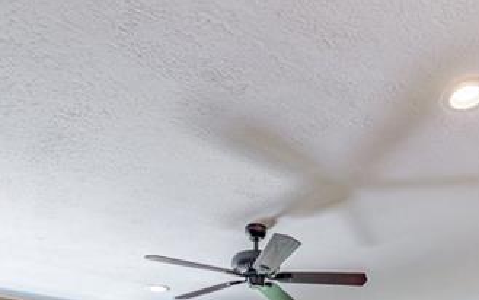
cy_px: 448
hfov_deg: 50.7
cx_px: 314
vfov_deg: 25.5
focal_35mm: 38
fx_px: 496
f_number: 11
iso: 50
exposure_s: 1/20
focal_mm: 12
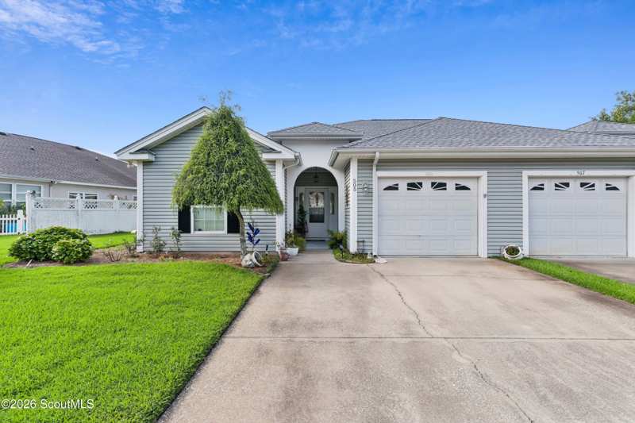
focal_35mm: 17
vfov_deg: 70.4
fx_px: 300
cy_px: 212
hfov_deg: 93.3
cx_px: 318
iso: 250
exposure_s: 1/160
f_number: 8
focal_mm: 17
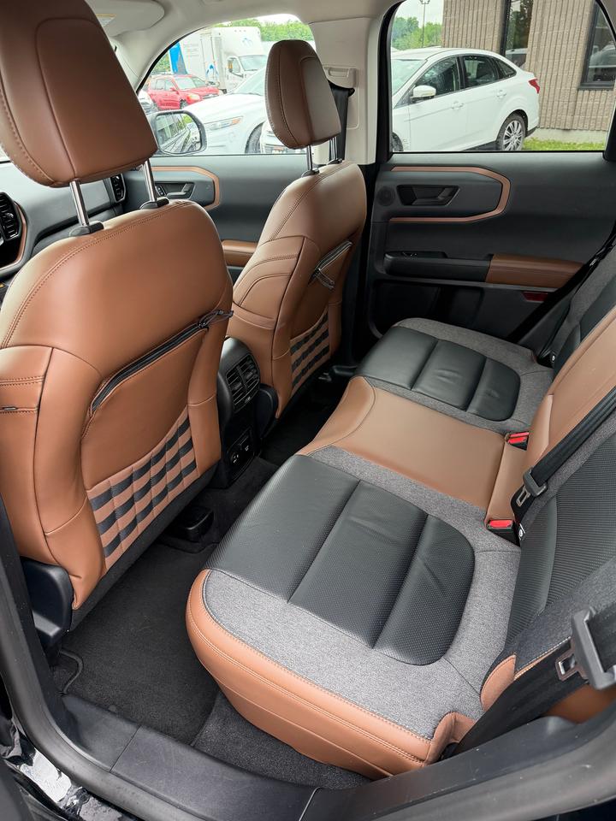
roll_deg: +3.5
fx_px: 569
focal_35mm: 24
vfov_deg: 71.6
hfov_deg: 56.8
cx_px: 308
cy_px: 410
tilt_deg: -29.9
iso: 200
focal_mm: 6.76
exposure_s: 1/128
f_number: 1.78
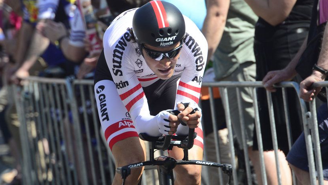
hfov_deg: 4.2
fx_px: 4524
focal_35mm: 520
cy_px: 105
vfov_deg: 2.3
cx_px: 144
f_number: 9
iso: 800
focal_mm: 400
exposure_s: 1/800
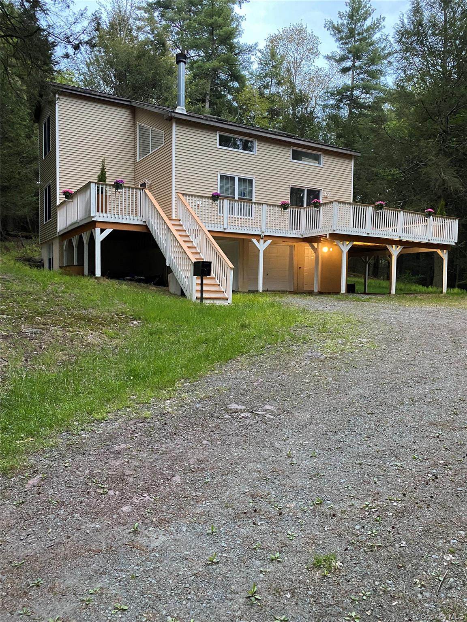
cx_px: 234
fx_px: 468
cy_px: 311
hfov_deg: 53.1
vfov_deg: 67.3
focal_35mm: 26
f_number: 1.8
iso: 400
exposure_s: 1/60
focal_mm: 4.25
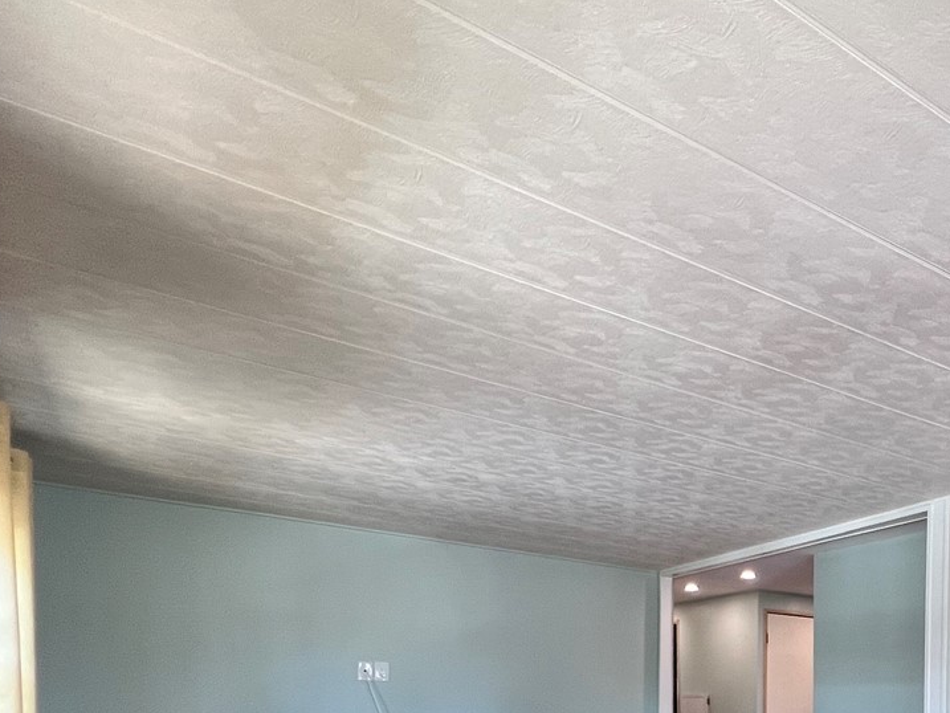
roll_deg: -1.1
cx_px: 934
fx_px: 796
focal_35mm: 29
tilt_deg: -1.6
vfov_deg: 40.7
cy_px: 747
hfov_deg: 50.7
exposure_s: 1/120
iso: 125
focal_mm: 1.57
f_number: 1.8
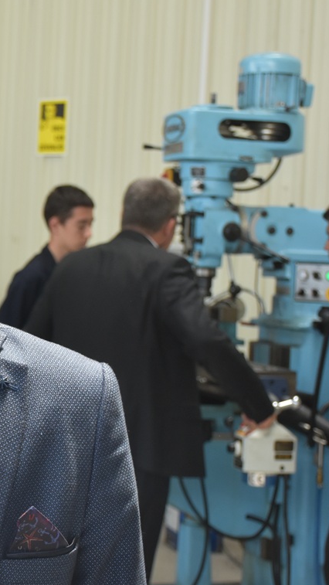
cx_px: -88
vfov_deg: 25.0
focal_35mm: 85
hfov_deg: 13.7
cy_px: 278
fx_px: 1318
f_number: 5.6
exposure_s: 1/125
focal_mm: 32
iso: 800
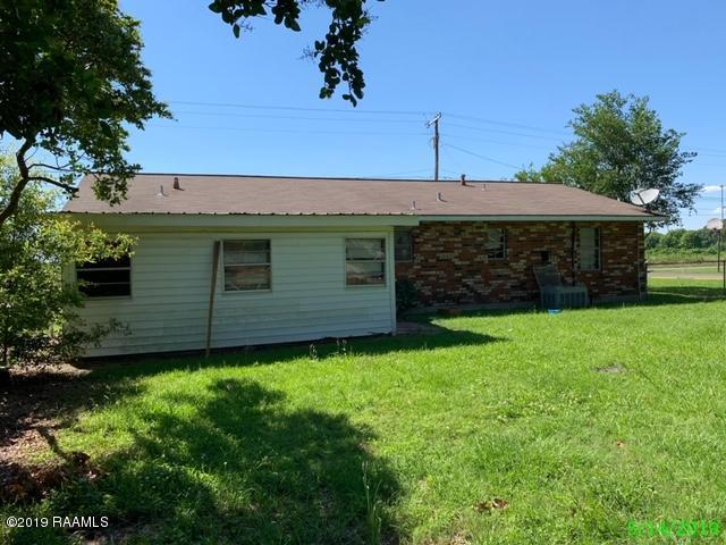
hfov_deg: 67.3
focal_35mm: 26
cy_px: 272
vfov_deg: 53.1
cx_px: 363
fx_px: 545
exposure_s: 1/1513
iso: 25
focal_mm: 4.25
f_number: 1.8
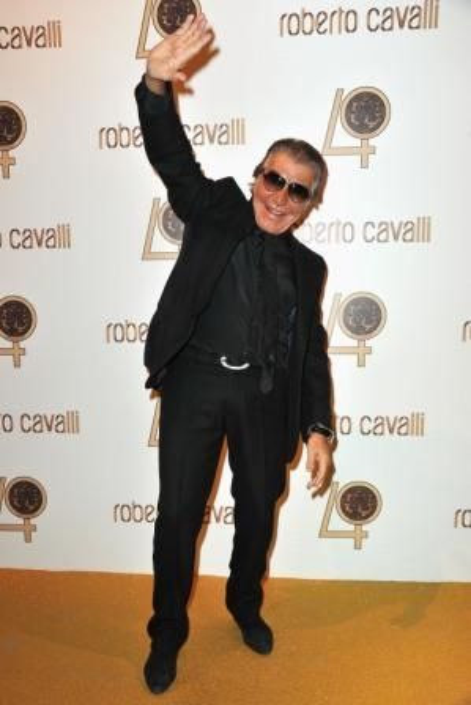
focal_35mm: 35
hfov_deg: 37.9
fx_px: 686
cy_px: 352
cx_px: 236
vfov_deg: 54.4
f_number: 6.3
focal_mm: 35
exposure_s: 1/160
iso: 800
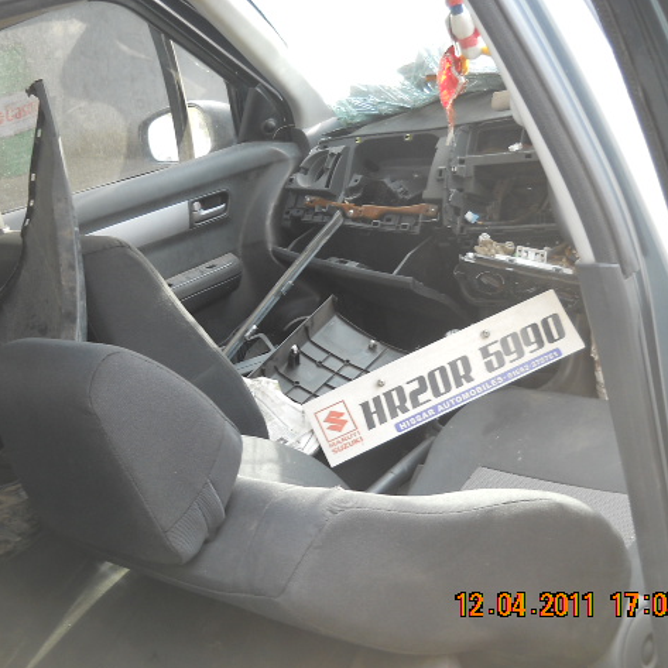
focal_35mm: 49
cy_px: 338
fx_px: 1070
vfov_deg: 34.7
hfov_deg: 34.6
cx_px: 266
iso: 80
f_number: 3.1
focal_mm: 6.72
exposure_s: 1/40
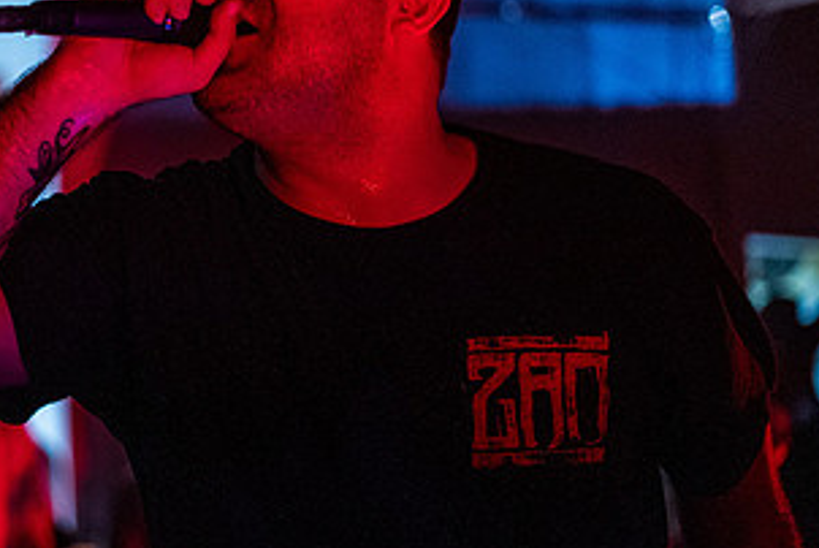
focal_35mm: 96
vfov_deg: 14.3
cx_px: 171
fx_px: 2186
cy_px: 224
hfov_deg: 21.0
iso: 3200
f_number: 1.8
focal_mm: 50
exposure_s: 1/200
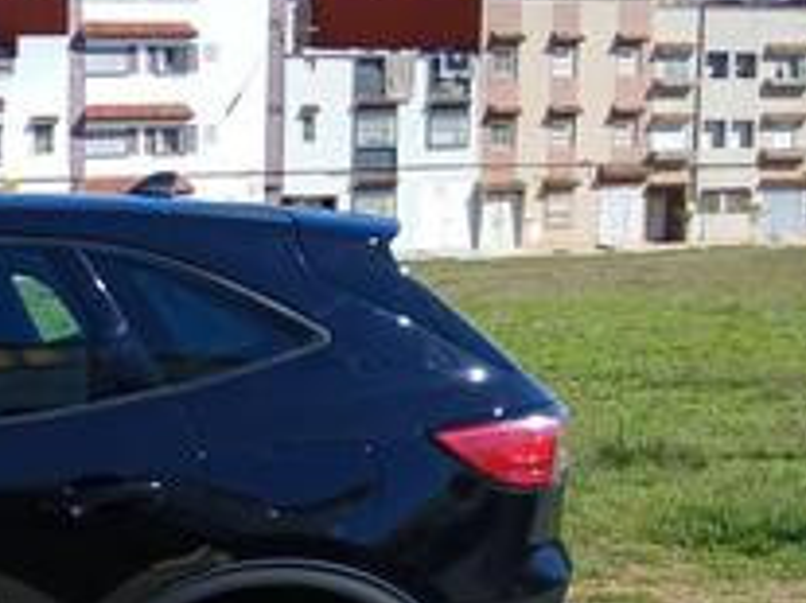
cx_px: -327
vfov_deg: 17.6
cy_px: 578
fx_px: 1908
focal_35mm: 82
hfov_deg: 21.0
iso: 20
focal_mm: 3.98
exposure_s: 1/526
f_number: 1.8
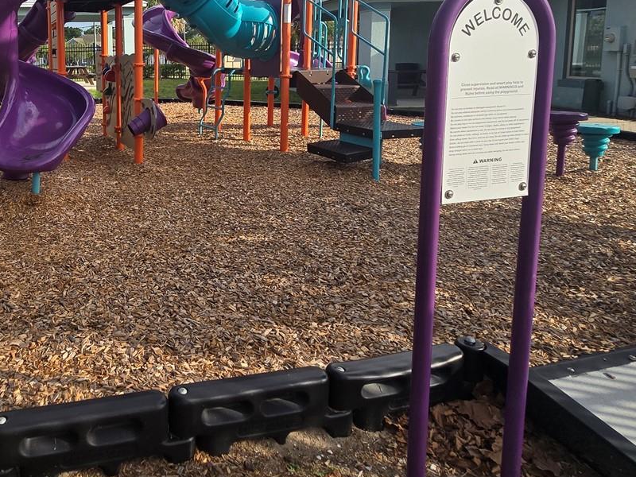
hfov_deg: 61.7
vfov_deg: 50.4
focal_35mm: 26
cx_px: 127
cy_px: 107
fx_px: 478
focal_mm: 2.2
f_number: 2.2
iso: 50
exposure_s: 1/1529
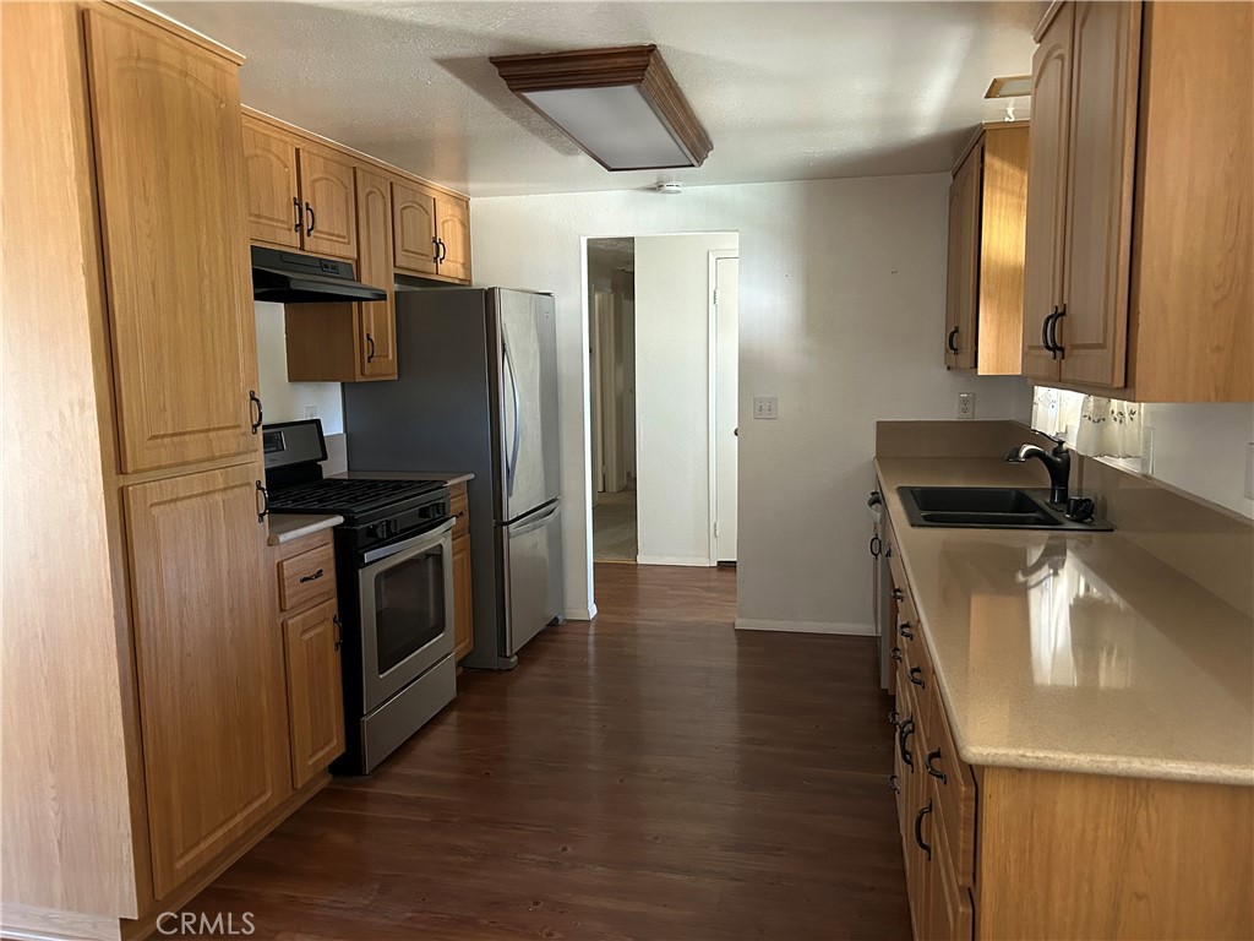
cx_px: 627
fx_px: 942
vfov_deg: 53.1
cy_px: 470
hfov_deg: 67.3
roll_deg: +0.5
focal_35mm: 26
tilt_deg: -7.0
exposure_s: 1/54
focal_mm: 5.7
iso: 500
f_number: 1.5
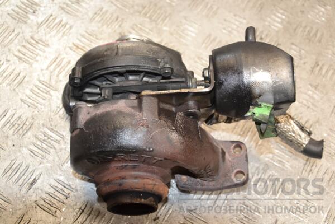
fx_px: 530
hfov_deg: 35.1
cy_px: 112
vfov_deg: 23.8
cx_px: 168
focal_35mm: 57
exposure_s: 1/100
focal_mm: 38
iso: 800
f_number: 5
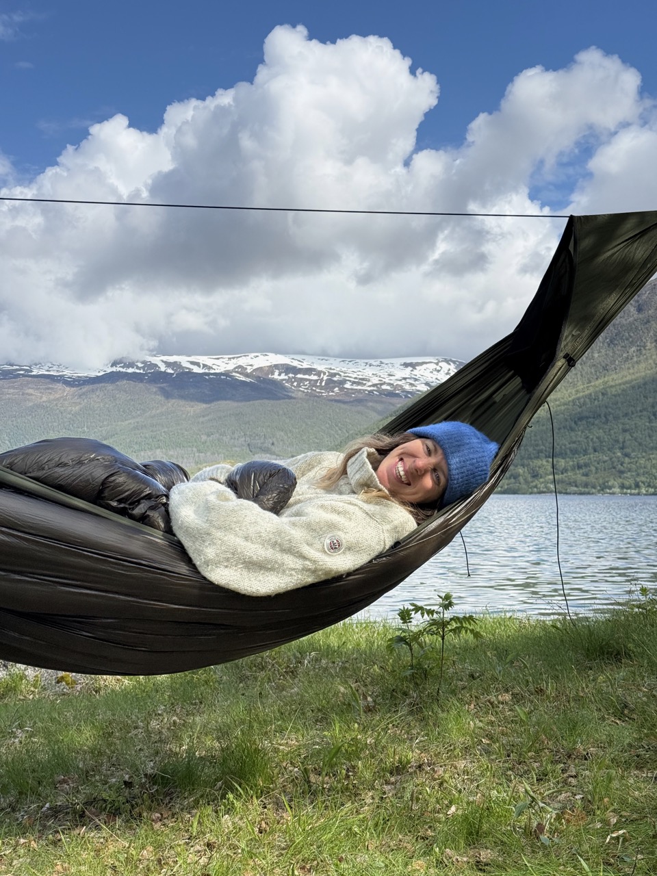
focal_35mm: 48
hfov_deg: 30.3
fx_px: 1215
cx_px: 328
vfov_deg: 39.7
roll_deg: -0.2
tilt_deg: +4.0
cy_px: 438
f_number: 1.78
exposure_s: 1/4587
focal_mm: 6.76
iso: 64
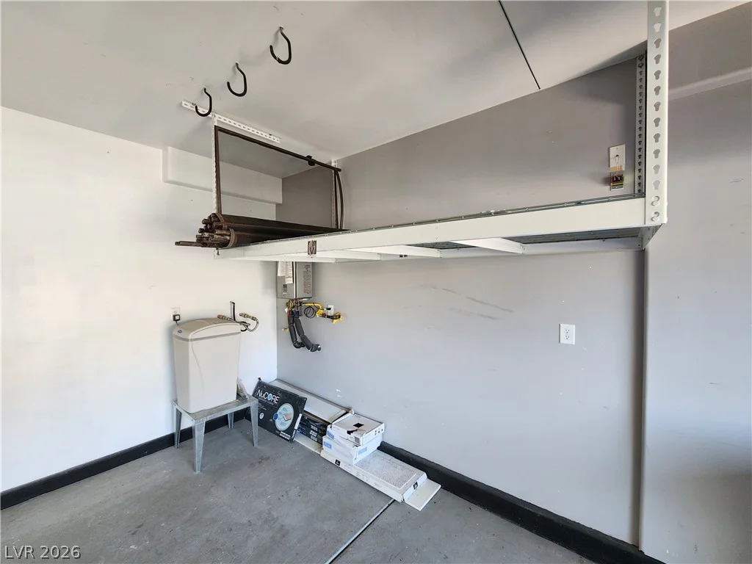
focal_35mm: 13
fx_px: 282
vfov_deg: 89.9
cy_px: 282
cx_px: 376
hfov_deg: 106.2
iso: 125
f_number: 2.2
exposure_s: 1/60
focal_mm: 2.2
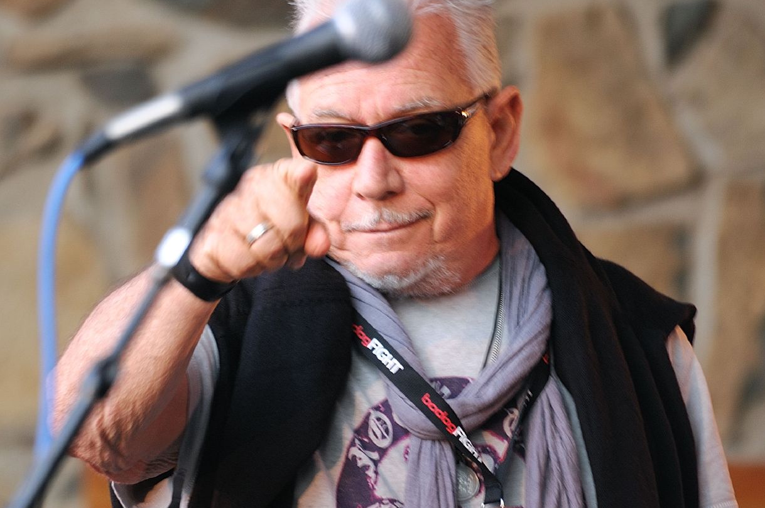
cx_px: 351
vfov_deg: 2.3
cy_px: 292
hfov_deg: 3.5
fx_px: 12544
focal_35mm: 591
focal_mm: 300
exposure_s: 1/40
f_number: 5.6
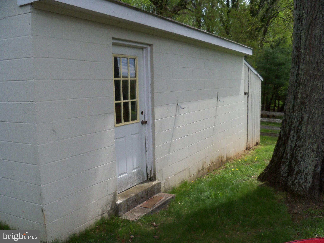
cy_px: 122
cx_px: 162
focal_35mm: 35
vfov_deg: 40.7
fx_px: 328
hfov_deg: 52.6
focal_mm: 6.2
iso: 200
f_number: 3.5
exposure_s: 1/1600
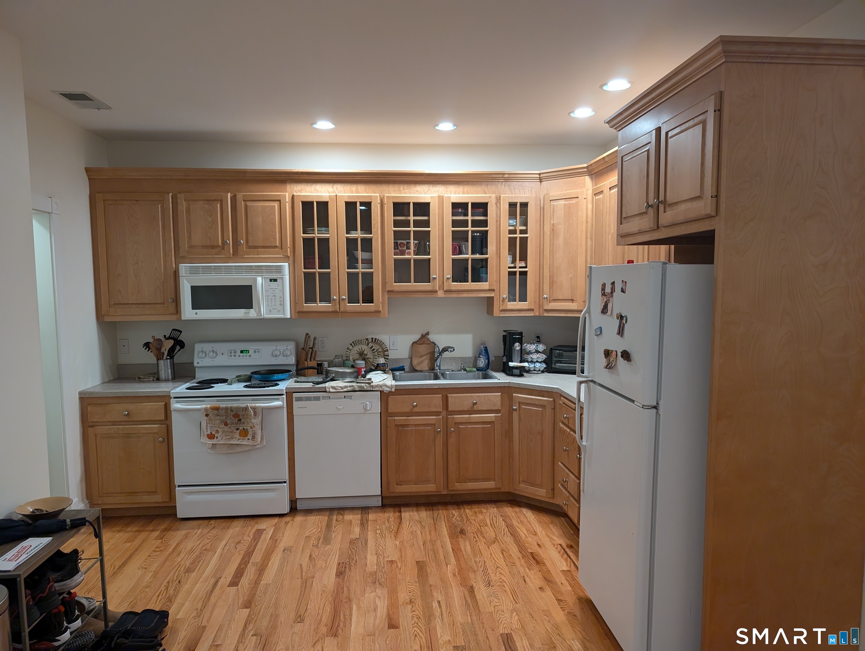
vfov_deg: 56.9
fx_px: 601
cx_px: 432
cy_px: 326
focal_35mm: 24
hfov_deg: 71.5
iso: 419
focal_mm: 6.9
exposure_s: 1/120
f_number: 1.68
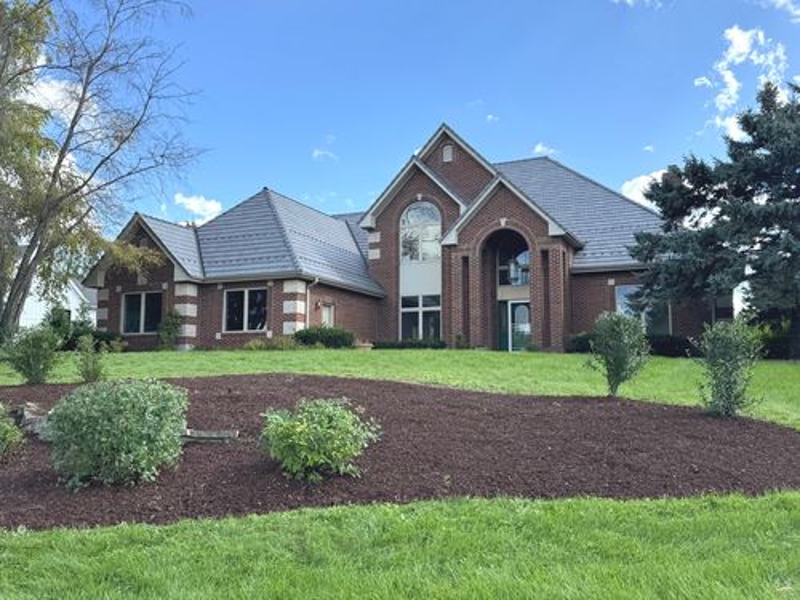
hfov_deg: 71.6
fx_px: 555
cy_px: 300
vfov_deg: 56.8
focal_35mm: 24
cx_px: 400
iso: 80
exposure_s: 1/2604
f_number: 1.78
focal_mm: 6.76
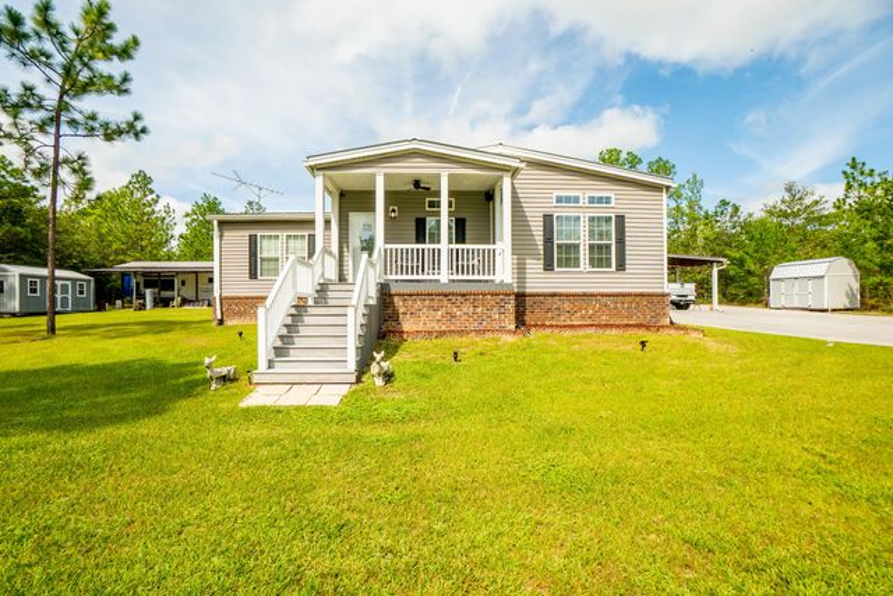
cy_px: 298
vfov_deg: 77.4
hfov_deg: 100.4
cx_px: 446
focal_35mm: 15
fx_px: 372
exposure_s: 1/250
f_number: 8
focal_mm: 10
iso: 100
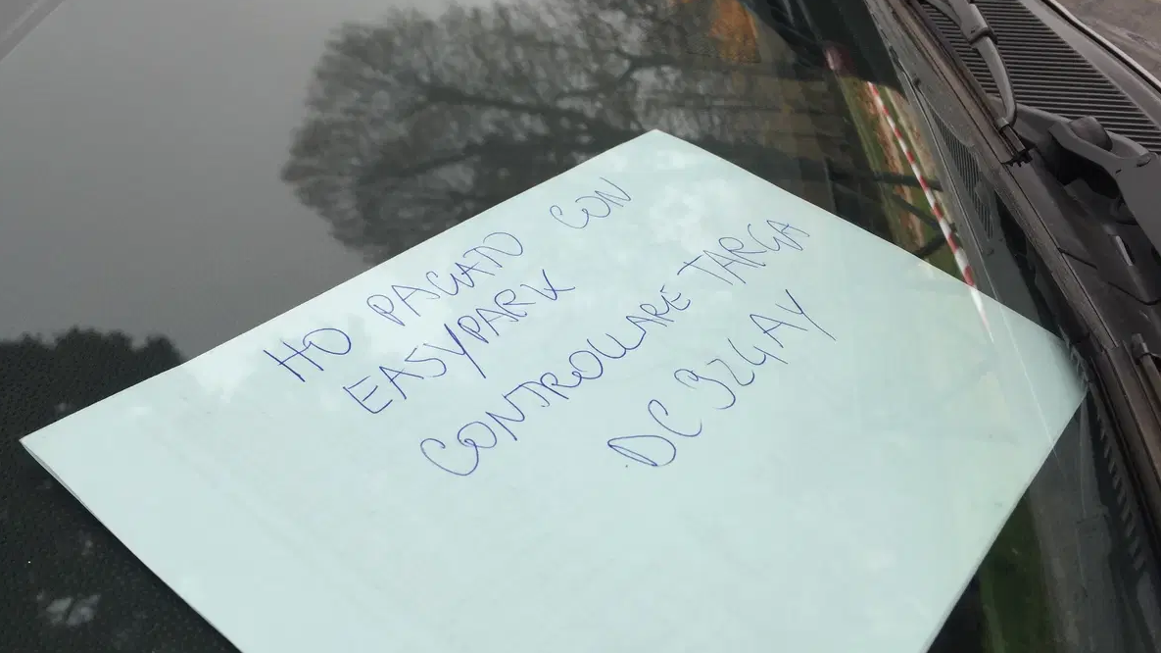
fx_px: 985
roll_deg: -19.8
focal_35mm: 32
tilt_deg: -36.8
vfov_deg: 36.6
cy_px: 342
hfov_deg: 61.0
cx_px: 575
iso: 32
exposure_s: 1/395
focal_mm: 4.15
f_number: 2.2
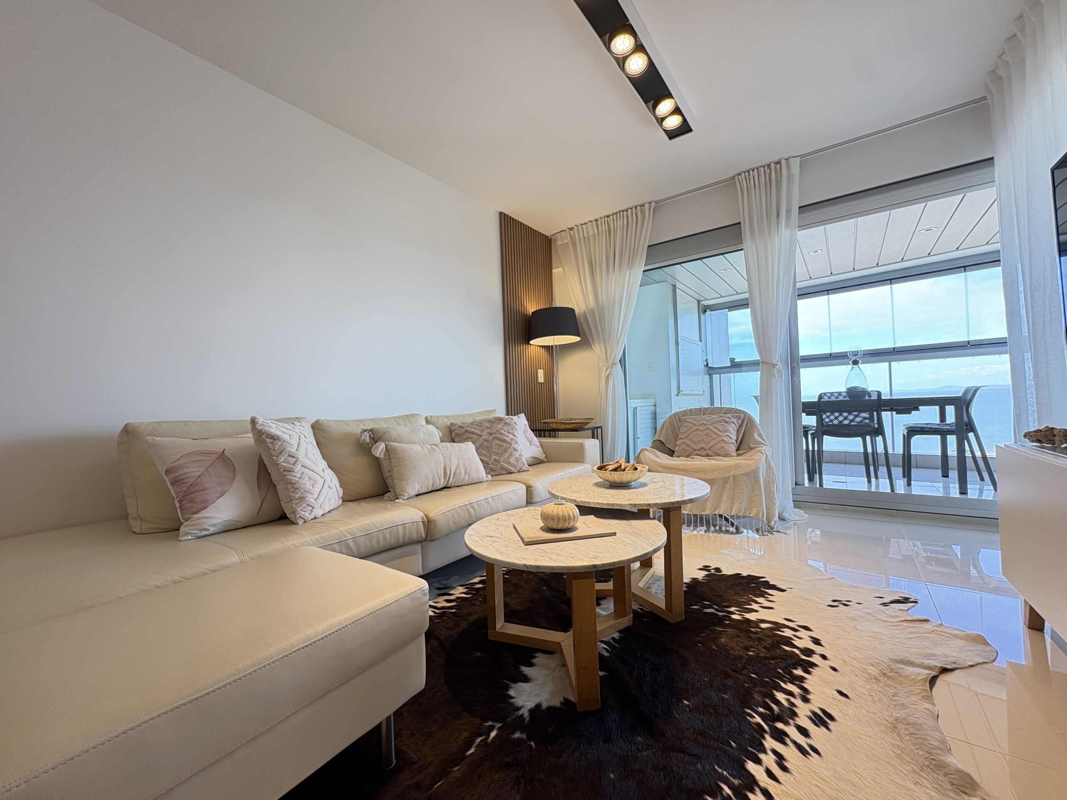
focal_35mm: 14
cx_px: 534
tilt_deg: +0.0
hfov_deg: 102.1
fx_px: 432
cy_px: 400
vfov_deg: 85.7
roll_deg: +2.2
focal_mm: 2.22
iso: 50
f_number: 2.2
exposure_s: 1/99
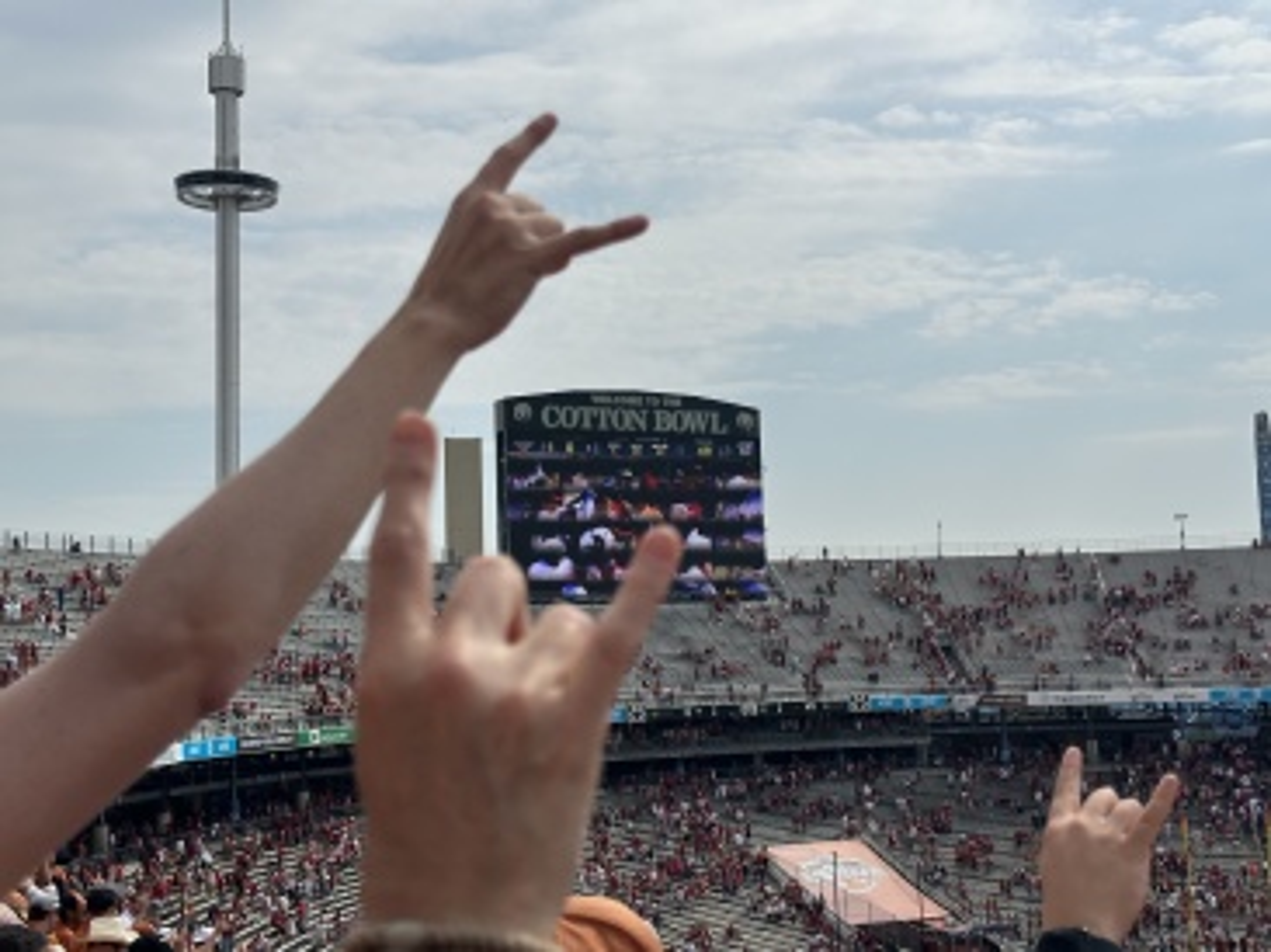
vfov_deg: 30.2
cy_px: 476
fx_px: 1761
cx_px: 636
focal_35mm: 48
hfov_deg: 39.7
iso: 64
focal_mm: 6.86
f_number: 1.78
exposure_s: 1/13699
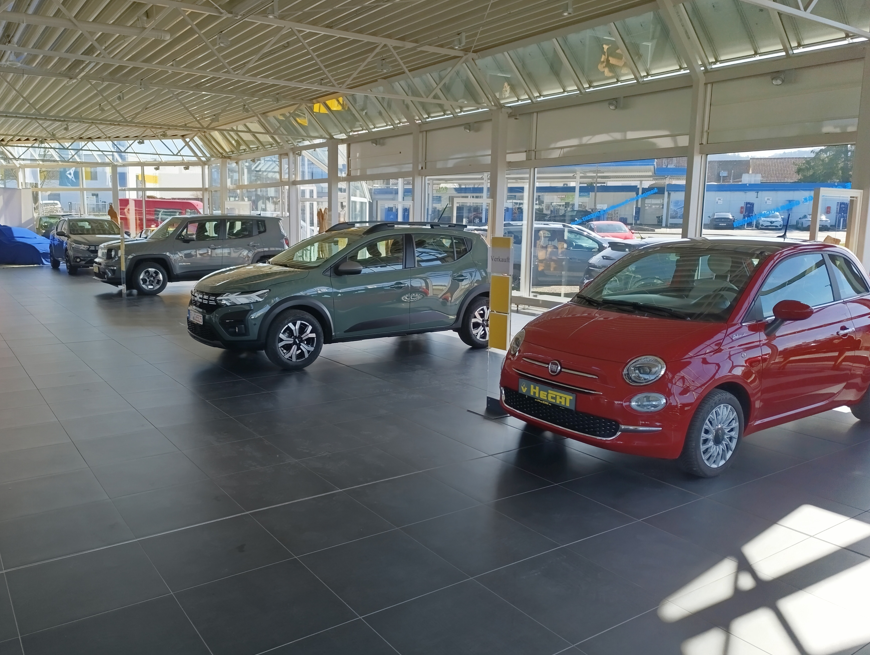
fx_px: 680
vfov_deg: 51.5
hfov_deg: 65.0
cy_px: 322
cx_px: 378
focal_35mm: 27
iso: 125
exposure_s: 1/100
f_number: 1.6
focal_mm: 6.14
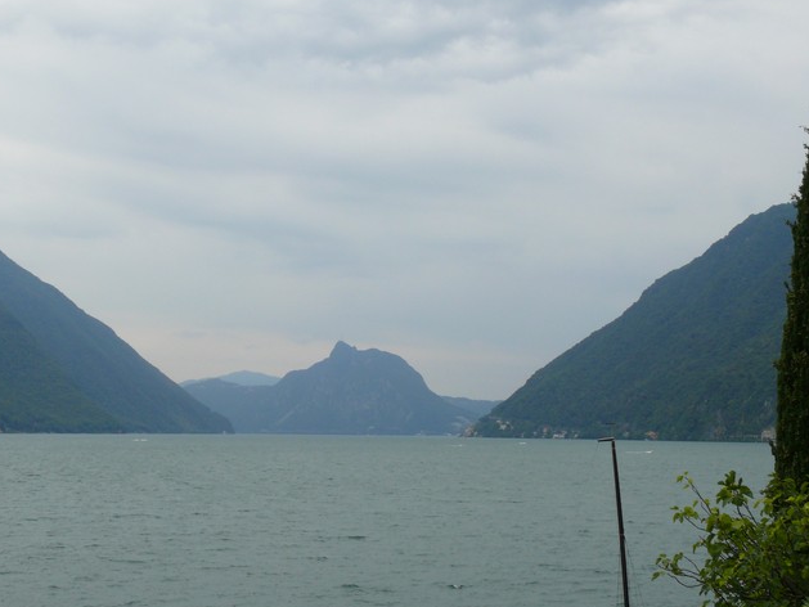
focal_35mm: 61
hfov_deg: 31.6
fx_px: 1426
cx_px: 331
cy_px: 359
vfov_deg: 24.0
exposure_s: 1/320
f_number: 5.6
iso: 100
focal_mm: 9.6
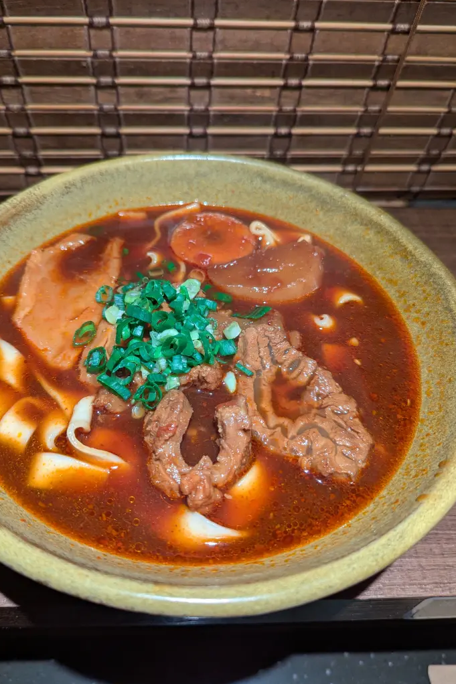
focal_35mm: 26
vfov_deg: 69.4
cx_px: 198
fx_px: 494
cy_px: 332
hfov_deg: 49.4
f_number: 1.85
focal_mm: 6.81
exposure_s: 1/56.2
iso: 96
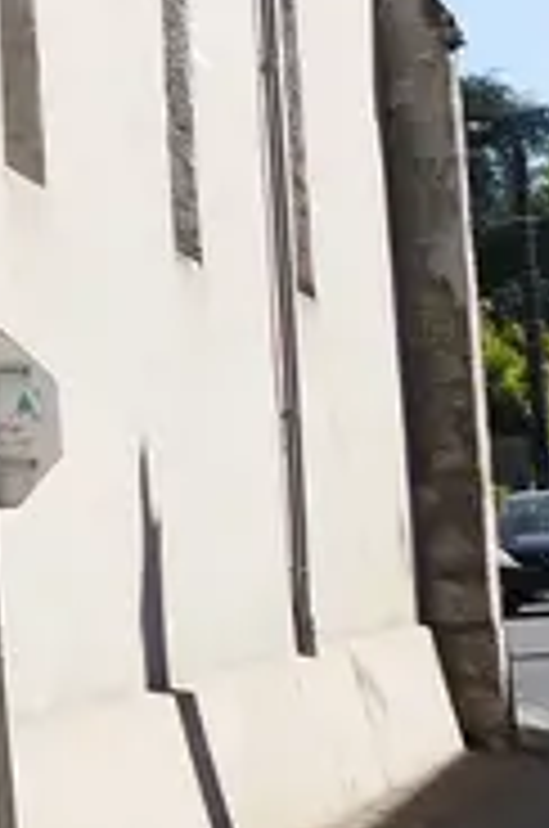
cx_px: -1141
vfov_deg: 8.4
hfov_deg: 5.9
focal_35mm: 216
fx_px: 4959
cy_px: -1408
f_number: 3.5
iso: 125
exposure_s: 1/2000
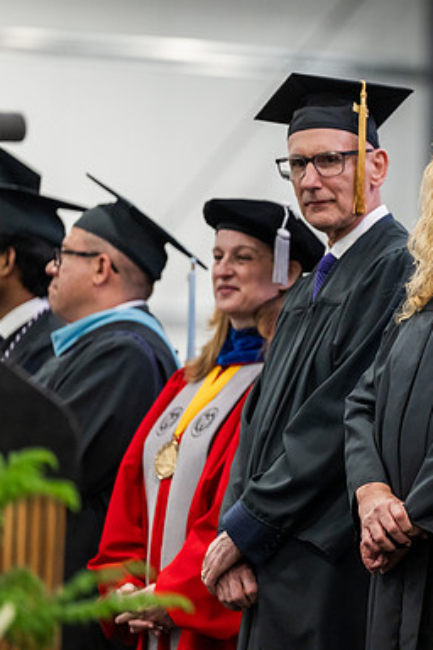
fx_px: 4907
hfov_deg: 5.0
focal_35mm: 272
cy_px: 326
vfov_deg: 7.6
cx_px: 435
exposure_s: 1/200
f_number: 3.2
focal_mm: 180
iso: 2500
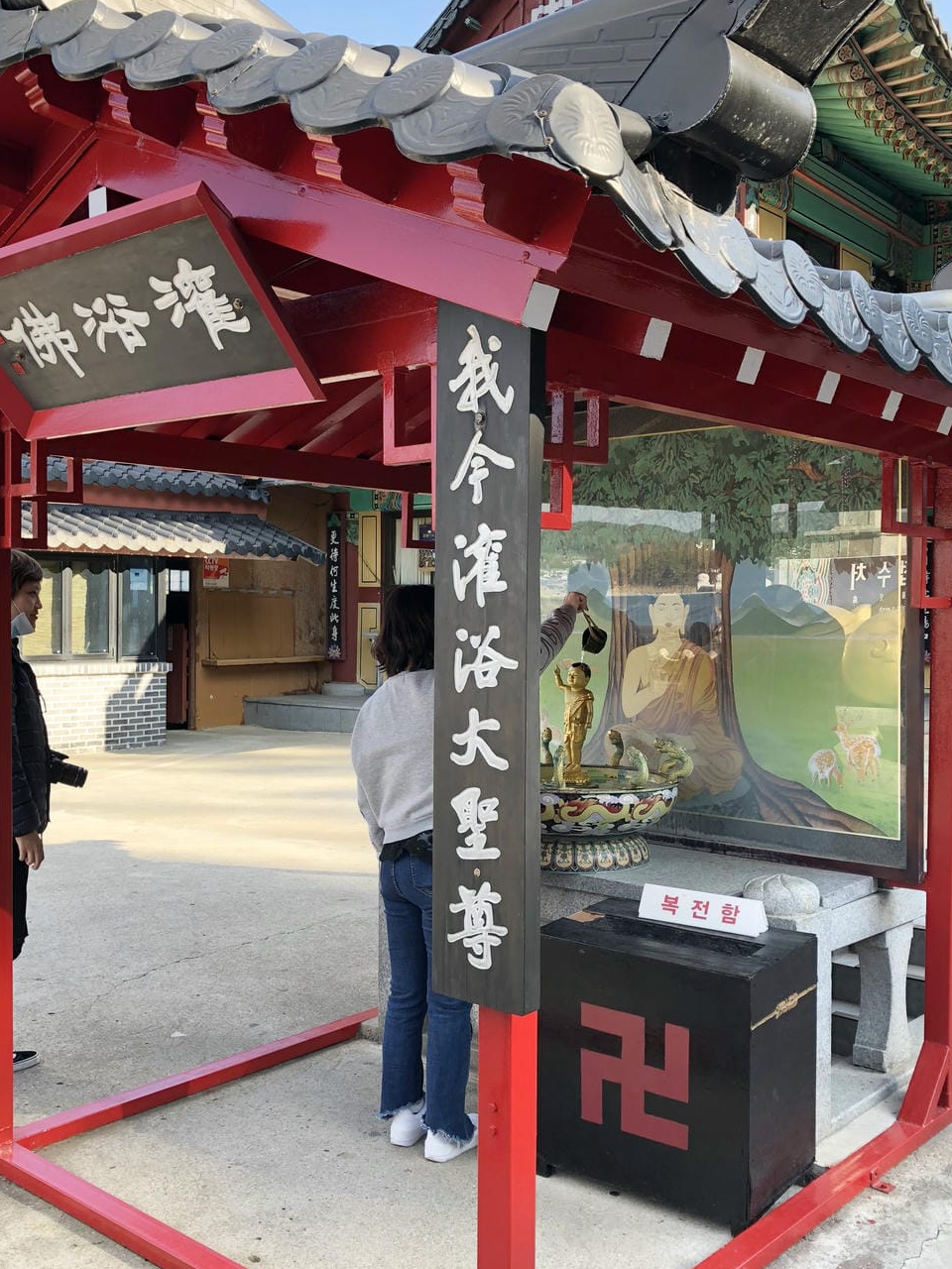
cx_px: 464
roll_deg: -0.6
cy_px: 655
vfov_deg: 52.6
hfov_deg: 40.7
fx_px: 1283
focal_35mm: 35
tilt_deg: -3.4
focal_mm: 3.99
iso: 20
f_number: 1.8
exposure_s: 1/179
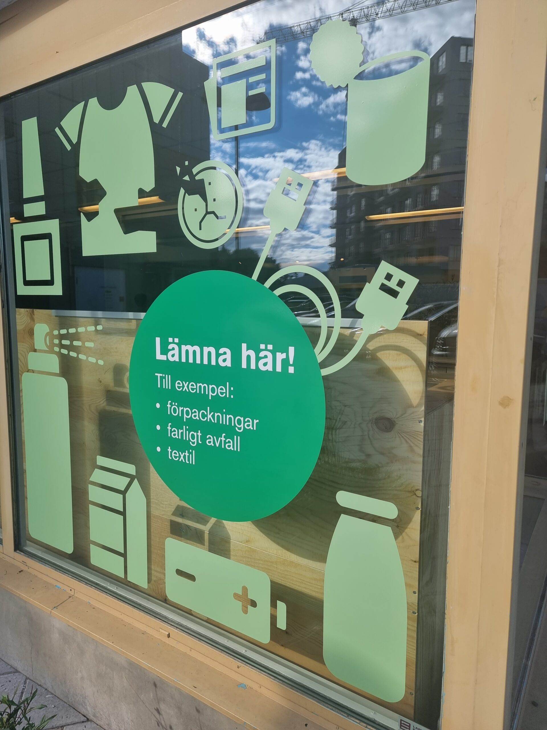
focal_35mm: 24
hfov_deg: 56.8
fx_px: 506
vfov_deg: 71.6
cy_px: 365
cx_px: 274
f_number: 1.8
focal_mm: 6.7
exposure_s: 1/622
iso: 50
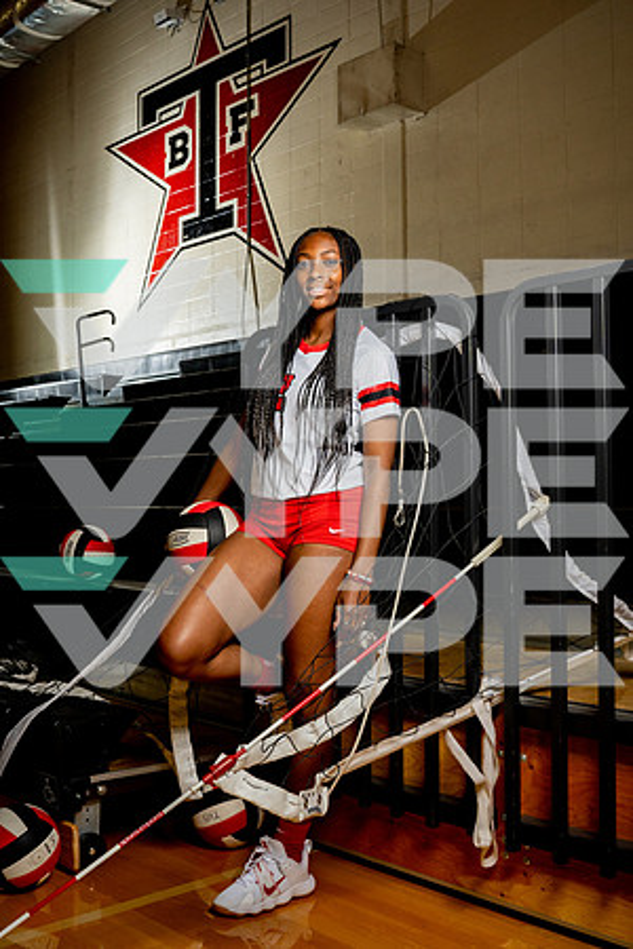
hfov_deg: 34.2
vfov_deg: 49.6
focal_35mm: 39
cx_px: 316
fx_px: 1029
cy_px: 474
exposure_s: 1/250
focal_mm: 26
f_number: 6.3
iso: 400
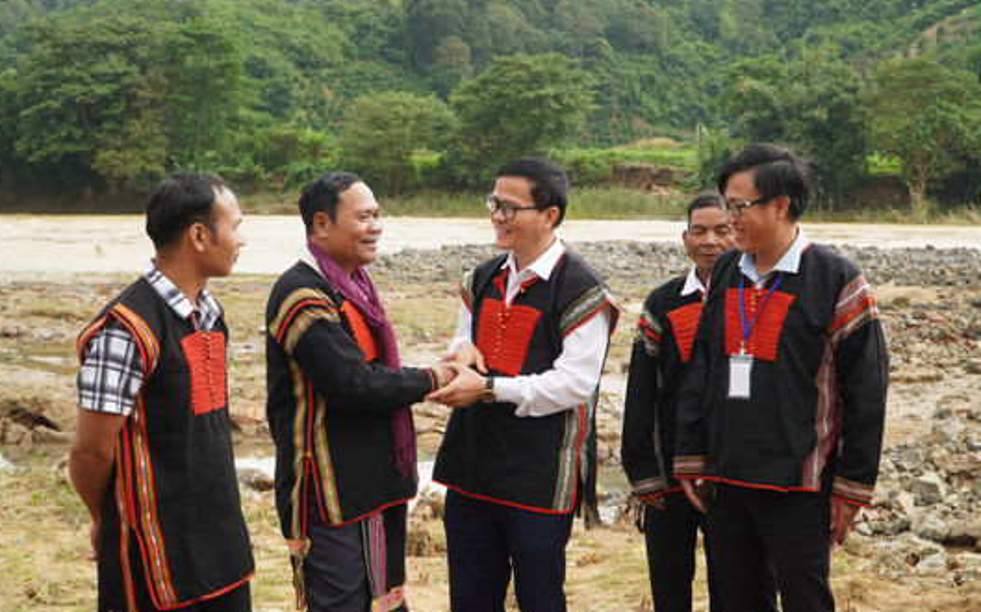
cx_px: 488
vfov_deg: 25.1
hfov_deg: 39.2
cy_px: 321
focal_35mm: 52
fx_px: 1377
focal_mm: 33
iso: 100
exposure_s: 1/80
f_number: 5
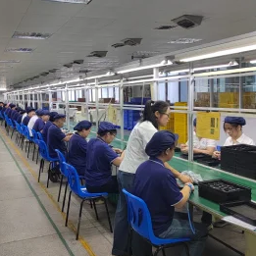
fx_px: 326
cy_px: 129
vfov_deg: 42.8
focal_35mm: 39
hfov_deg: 42.7
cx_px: 110
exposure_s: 1/60
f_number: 1.9
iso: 941
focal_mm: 5.52
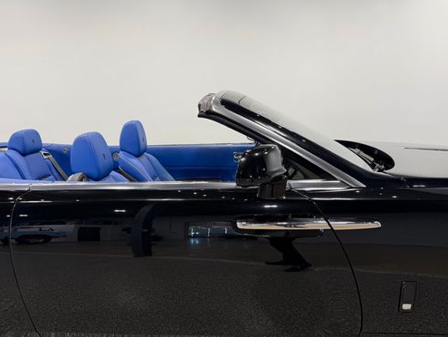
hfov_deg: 58.2
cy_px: 209
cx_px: 205
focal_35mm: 31
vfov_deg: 45.1
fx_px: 401
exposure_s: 1/127
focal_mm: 6.76
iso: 50
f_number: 1.78
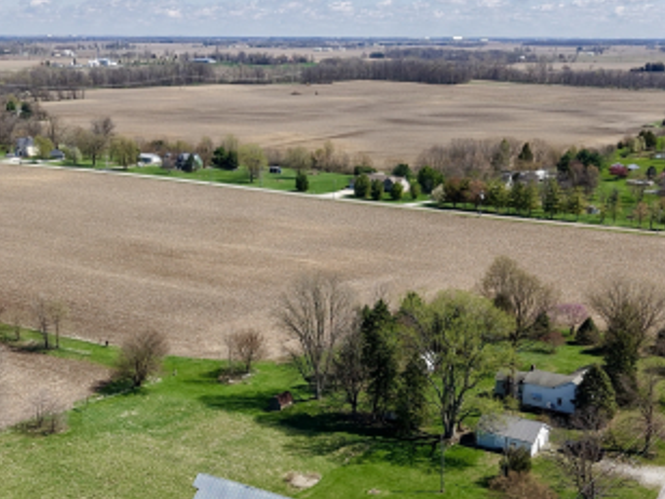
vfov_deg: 27.5
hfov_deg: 36.8
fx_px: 999
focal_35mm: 52
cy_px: 391
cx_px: 334
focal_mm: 8.67
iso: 130
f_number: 1.8
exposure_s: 1/3200
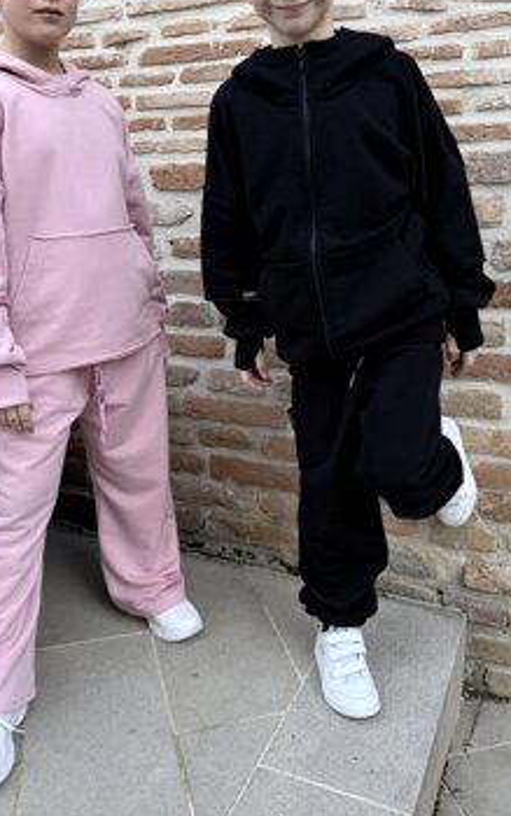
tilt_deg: -14.0
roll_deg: +0.3
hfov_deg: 39.5
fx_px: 712
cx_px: 245
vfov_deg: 59.5
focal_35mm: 32
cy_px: 368
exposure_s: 1/192
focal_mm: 6.76
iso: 64
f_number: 1.78
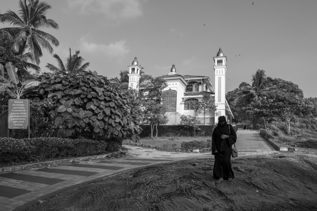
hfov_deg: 73.7
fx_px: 211
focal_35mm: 24
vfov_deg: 53.1
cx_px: 158
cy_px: 106
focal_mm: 24
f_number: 22
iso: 125
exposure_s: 1/40
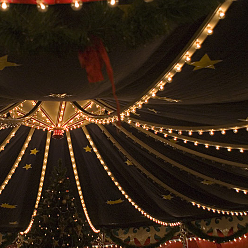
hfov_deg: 31.1
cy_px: 124
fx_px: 438
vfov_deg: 31.6
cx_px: 62
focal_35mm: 54
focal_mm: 28
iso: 100
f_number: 3.5
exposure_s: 1/200
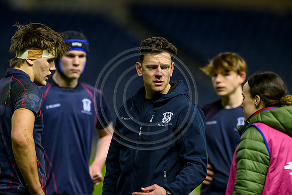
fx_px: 3245
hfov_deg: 5.2
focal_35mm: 400
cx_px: 146
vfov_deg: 3.4
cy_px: 98
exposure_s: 1/1600
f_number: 4
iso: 10000
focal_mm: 400
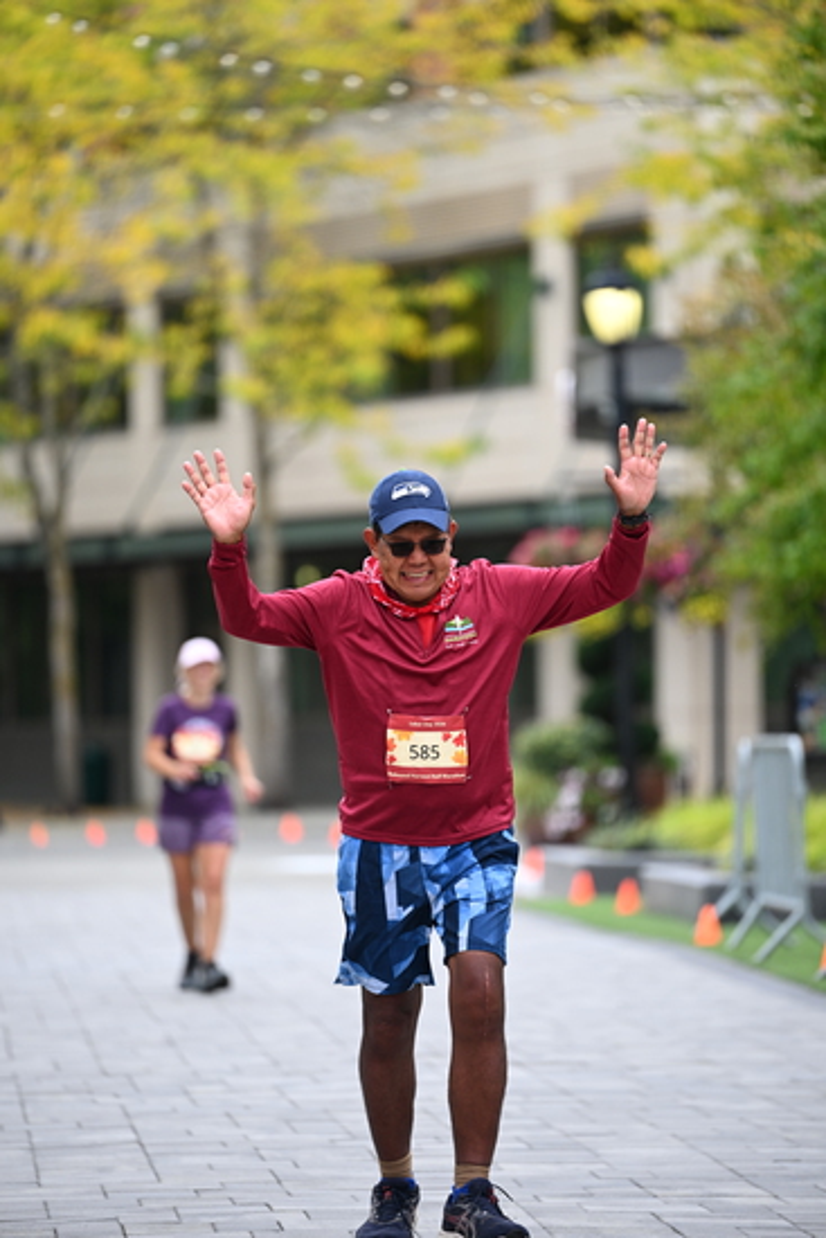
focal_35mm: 200
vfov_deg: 10.3
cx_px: 413
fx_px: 6878
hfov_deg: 6.9
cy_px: 619
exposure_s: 1/1000
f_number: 2.8
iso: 400
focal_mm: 200
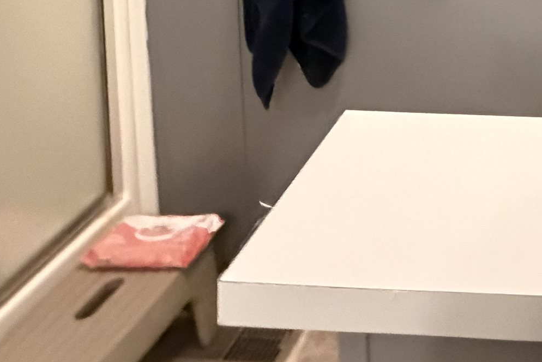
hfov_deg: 36.5
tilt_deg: -4.8
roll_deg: +0.1
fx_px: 678
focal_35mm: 45
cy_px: -221
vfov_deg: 22.6
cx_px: 603
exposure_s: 1/40
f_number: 2.2
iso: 1250
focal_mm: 2.22
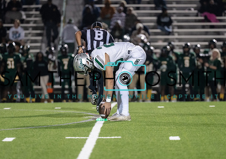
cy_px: 79
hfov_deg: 6.9
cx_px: 122
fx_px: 1866
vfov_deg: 4.9
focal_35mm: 292
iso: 3200
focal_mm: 200
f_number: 2.8
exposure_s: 1/1250
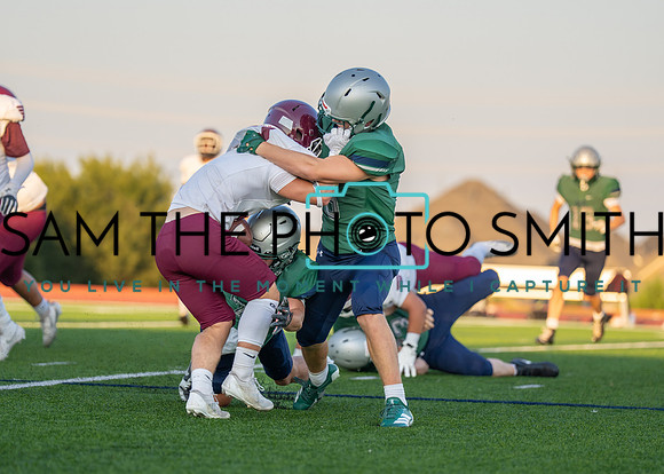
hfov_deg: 10.5
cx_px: 305
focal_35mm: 192
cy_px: 262
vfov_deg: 7.5
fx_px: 3614
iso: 250
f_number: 2.8
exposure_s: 1/1600
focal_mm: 151
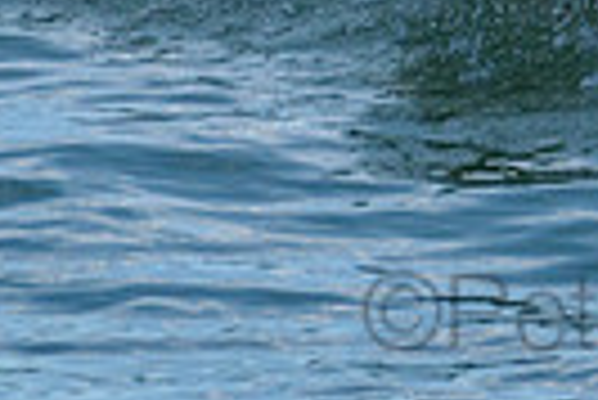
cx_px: 1005
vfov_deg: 0.5
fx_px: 44400
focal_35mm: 2670
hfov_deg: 0.8
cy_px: -399
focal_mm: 500
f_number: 5.6
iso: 450
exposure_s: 1/2000
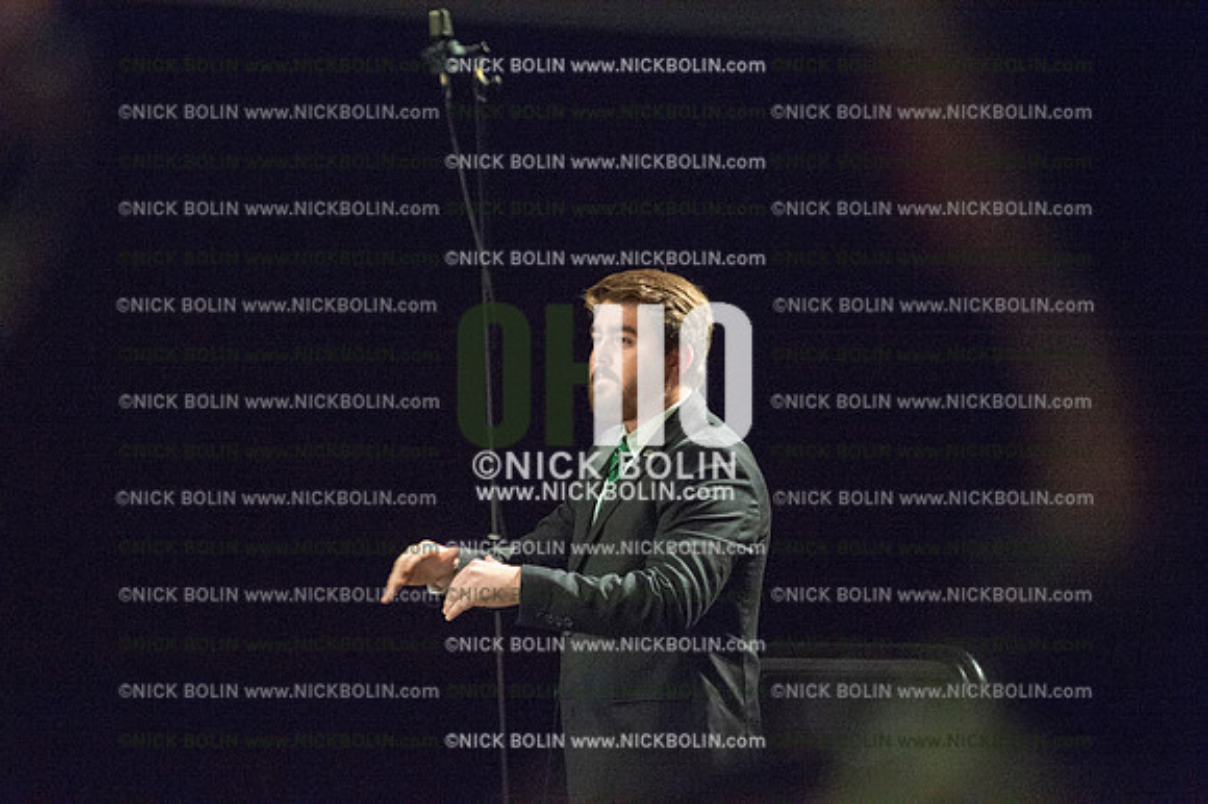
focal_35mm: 210
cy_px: 402
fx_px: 7042
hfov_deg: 9.8
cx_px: 604
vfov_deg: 6.5
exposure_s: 1/320
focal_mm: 210
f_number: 5.6
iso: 8000
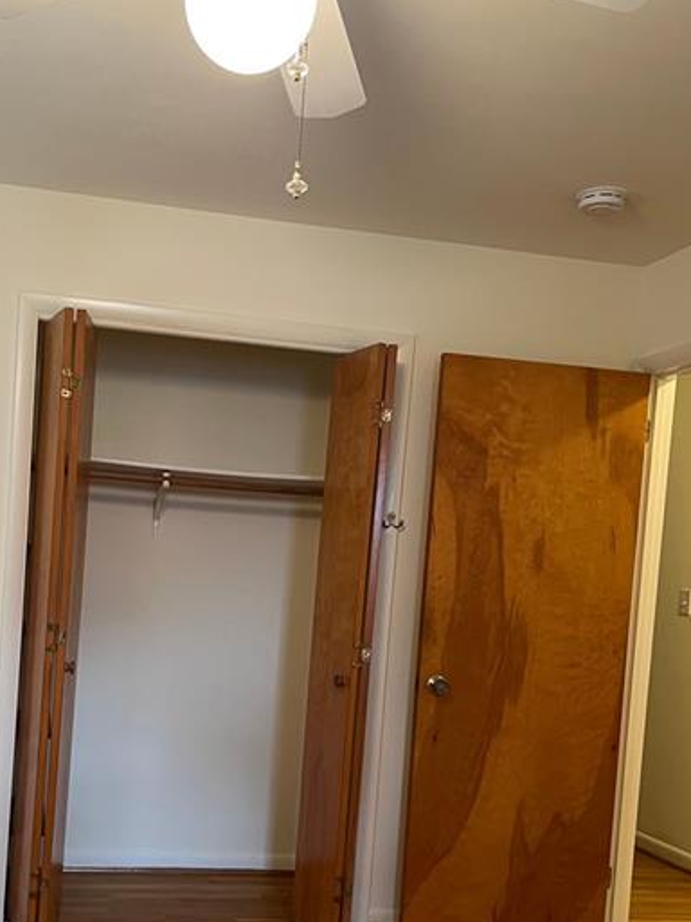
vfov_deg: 47.0
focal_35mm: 39
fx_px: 1038
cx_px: 209
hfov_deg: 36.3
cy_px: 627
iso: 200
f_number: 1.5
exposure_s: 1/60
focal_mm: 5.7
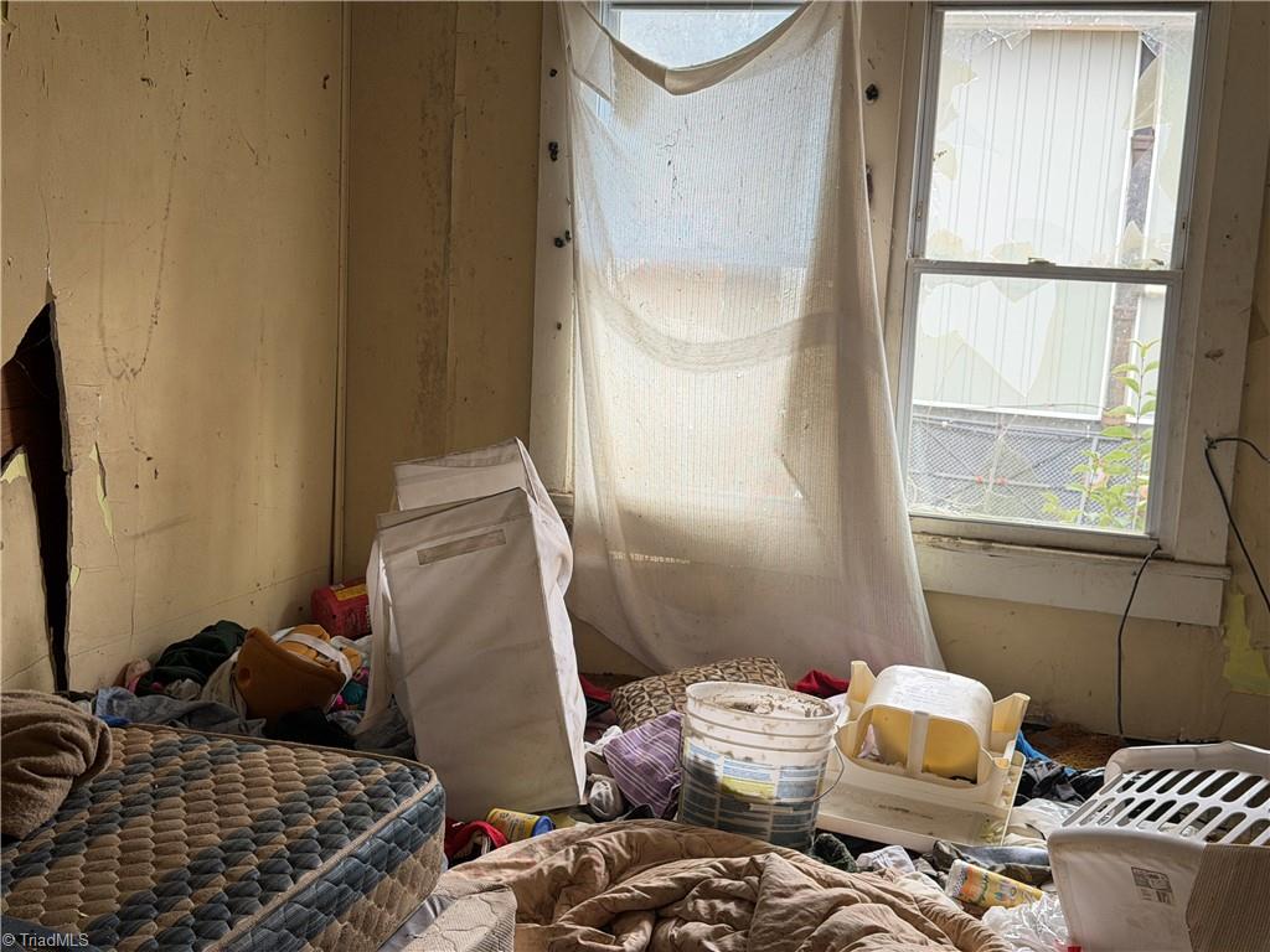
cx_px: 635
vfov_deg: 30.3
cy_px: 476
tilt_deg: -9.2
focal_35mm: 48
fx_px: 1761
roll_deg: -2.3
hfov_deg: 39.7
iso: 100
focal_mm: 6.76
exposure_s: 1/135
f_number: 1.78
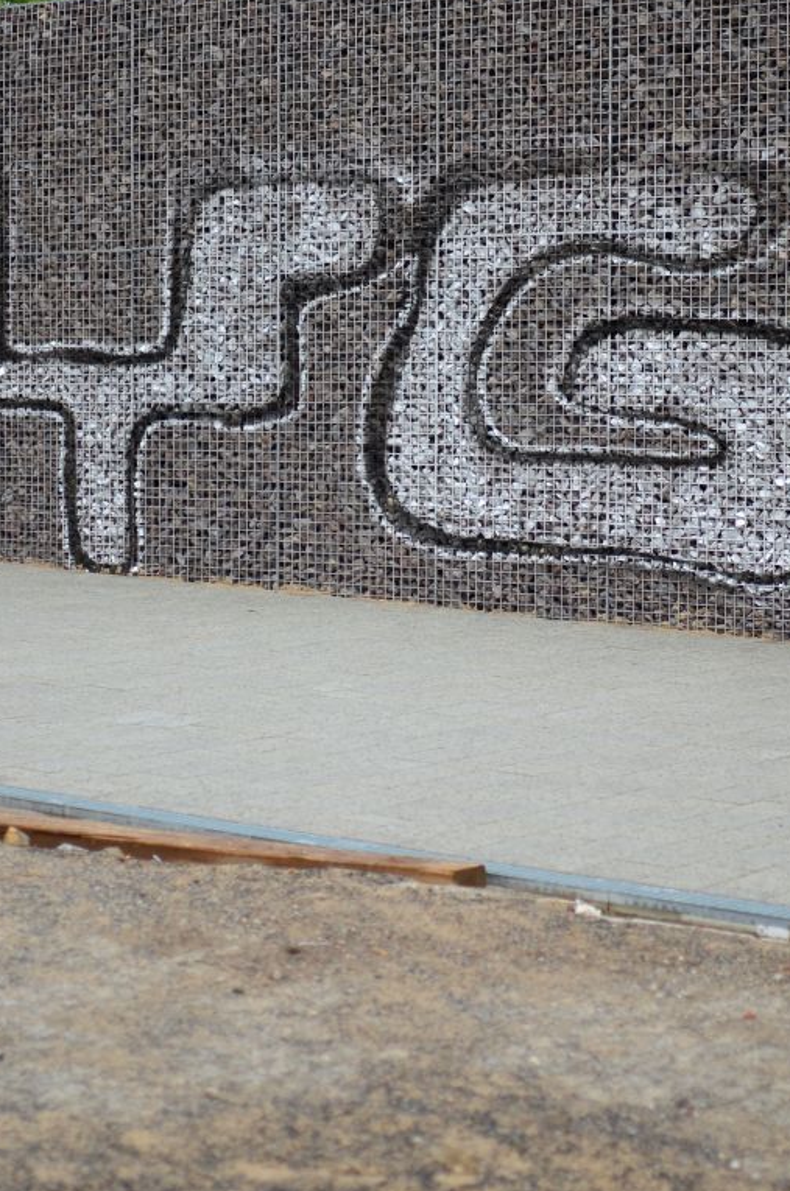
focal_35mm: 88
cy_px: 526
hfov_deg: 15.5
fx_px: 2903
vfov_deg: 23.2
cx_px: 400
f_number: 1.8
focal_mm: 35
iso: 100
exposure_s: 1/200
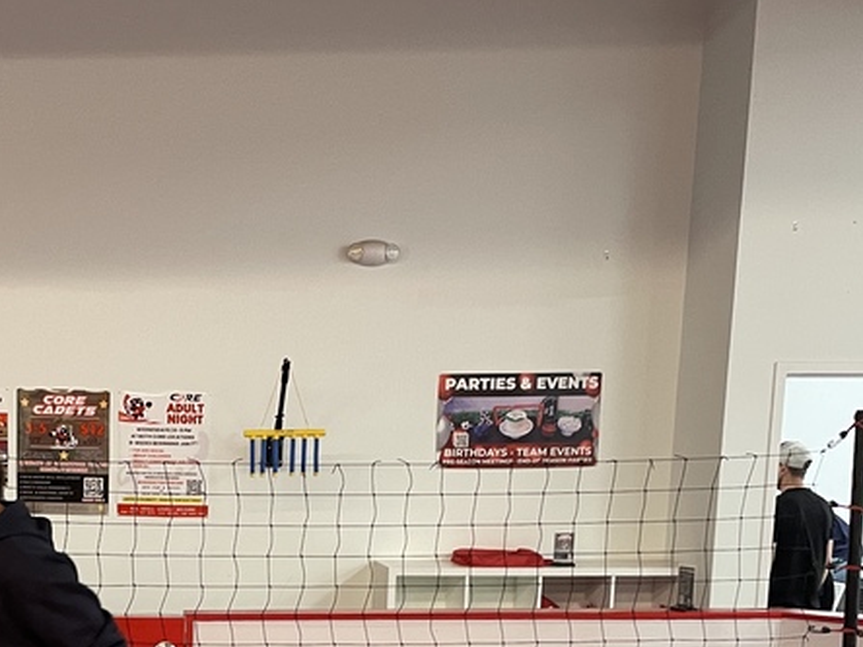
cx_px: 200
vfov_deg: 23.0
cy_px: 713
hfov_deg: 31.5
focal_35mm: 60
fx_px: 1496
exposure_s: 1/60
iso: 160
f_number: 1.6
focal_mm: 4.2
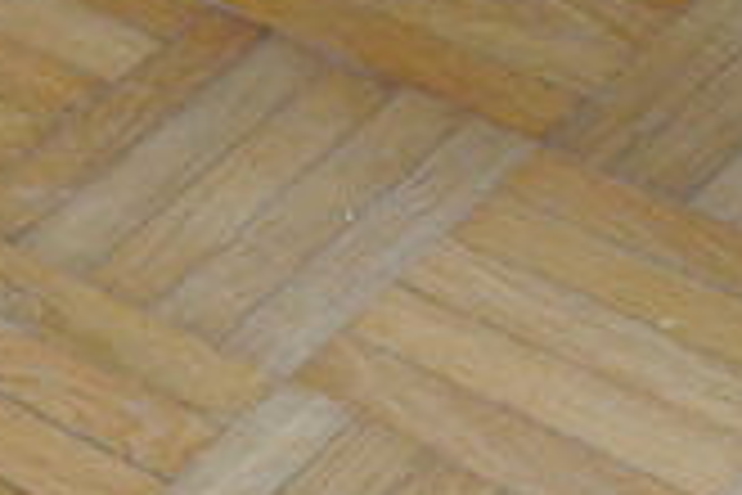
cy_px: -806
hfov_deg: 10.3
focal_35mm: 200
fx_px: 4122
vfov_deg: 6.4
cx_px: 418
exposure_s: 1/100
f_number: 5
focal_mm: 22
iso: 3200
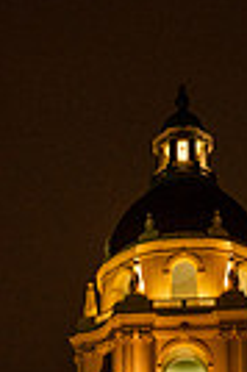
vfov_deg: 21.9
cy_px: 575
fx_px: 774
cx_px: 136
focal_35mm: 75
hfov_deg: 18.1
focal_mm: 14
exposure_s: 1/60
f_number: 2.8
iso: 800
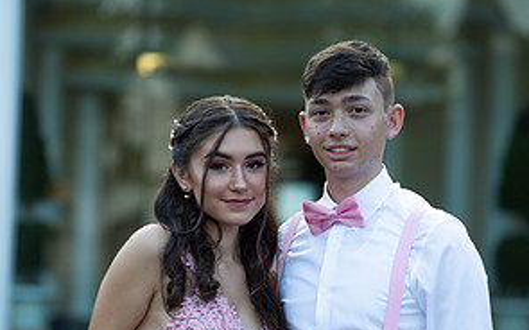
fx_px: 1902
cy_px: 312
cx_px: 266
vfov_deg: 9.9
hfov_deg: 15.8
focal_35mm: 132
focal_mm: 85
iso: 250
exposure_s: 1/1000
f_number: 2
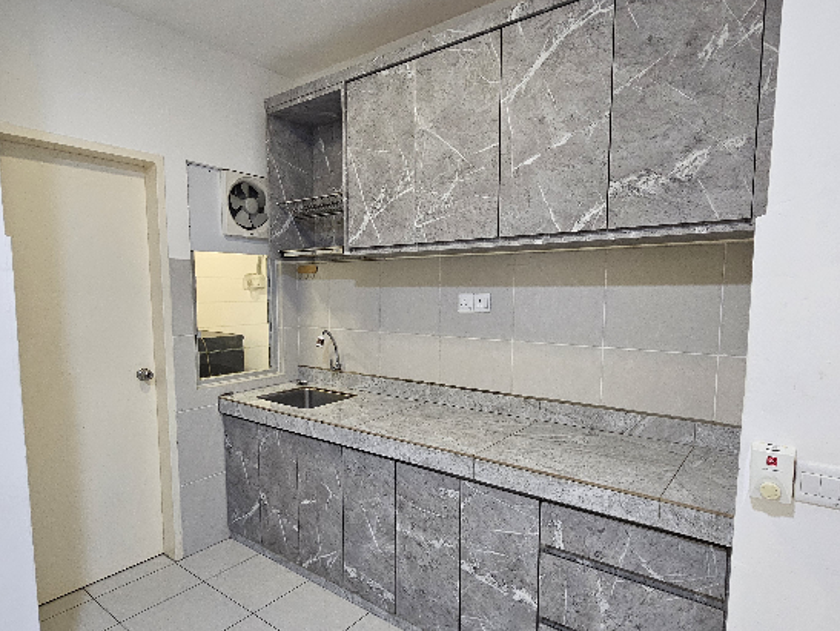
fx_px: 461
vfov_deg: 68.6
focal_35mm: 19
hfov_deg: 84.5
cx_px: 387
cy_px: 344
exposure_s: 1/50
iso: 320
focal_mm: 2.2
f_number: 2.2
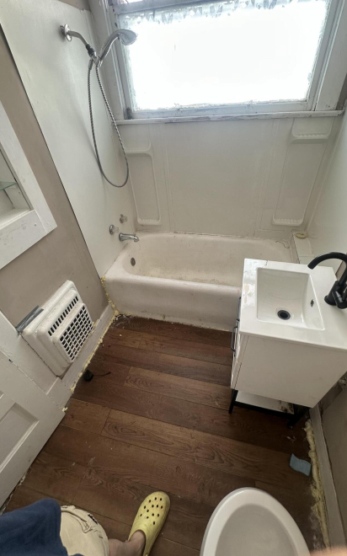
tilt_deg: -40.5
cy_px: 278
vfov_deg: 101.5
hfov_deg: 74.7
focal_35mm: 15
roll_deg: +3.7
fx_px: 227
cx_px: 182
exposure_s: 1/99
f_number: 2.2
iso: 100
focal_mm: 2.22
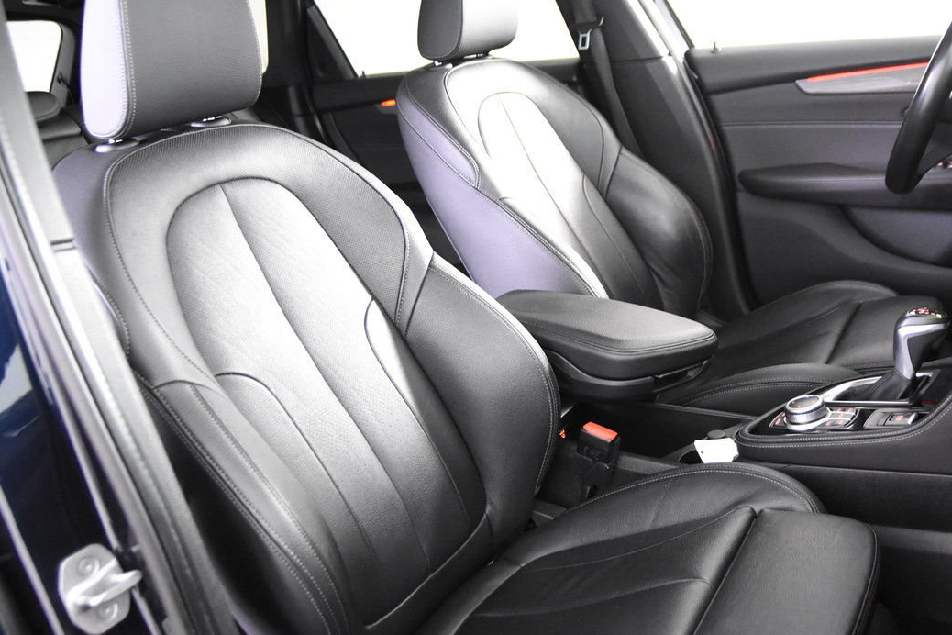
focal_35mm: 37
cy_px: 316
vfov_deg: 35.9
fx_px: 978
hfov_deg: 51.6
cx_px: 556
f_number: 2.8
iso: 5000
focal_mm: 20
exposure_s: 1/30
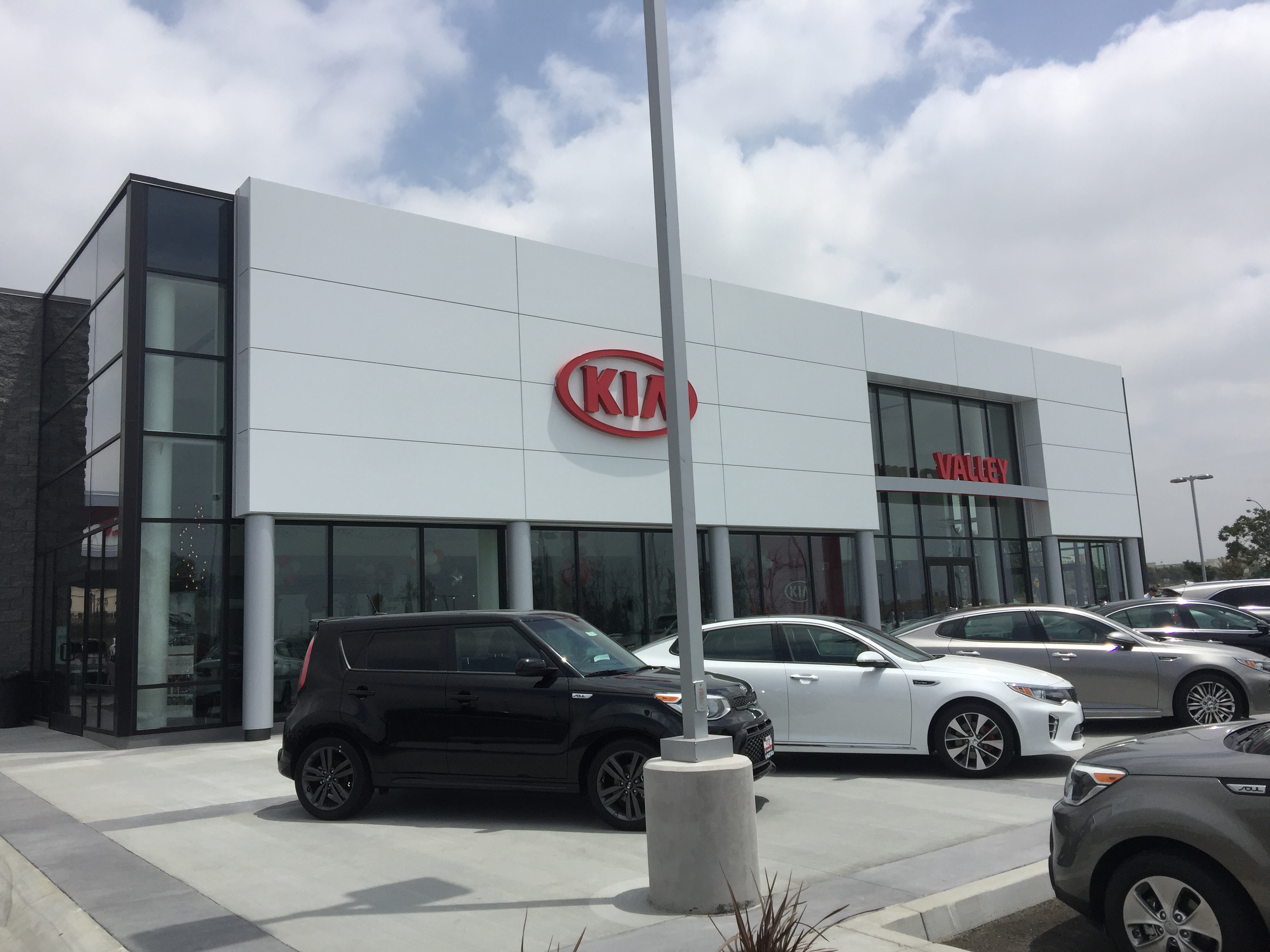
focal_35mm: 29
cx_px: 635
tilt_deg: +10.0
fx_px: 1064
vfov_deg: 48.2
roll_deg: +1.5
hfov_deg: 61.7
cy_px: 476
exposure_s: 1/4405
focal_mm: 4.15
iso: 32
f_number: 2.2
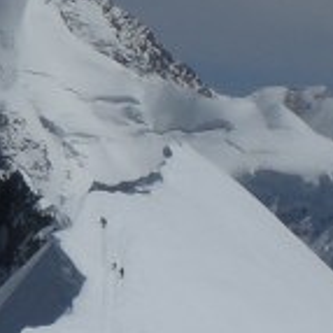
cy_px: 314
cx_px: -396
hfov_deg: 6.6
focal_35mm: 253
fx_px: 2754
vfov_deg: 6.9
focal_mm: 8.44
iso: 50
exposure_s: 1/2000
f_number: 5.1
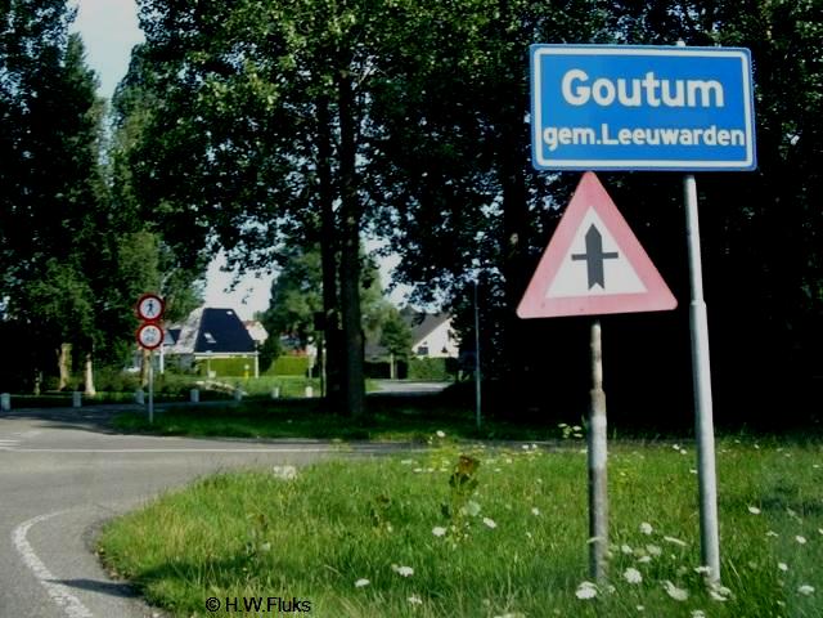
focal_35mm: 38
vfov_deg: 37.7
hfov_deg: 49.0
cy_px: 309
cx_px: 412
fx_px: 903
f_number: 2.8
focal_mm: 7.9
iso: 64
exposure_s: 1/200
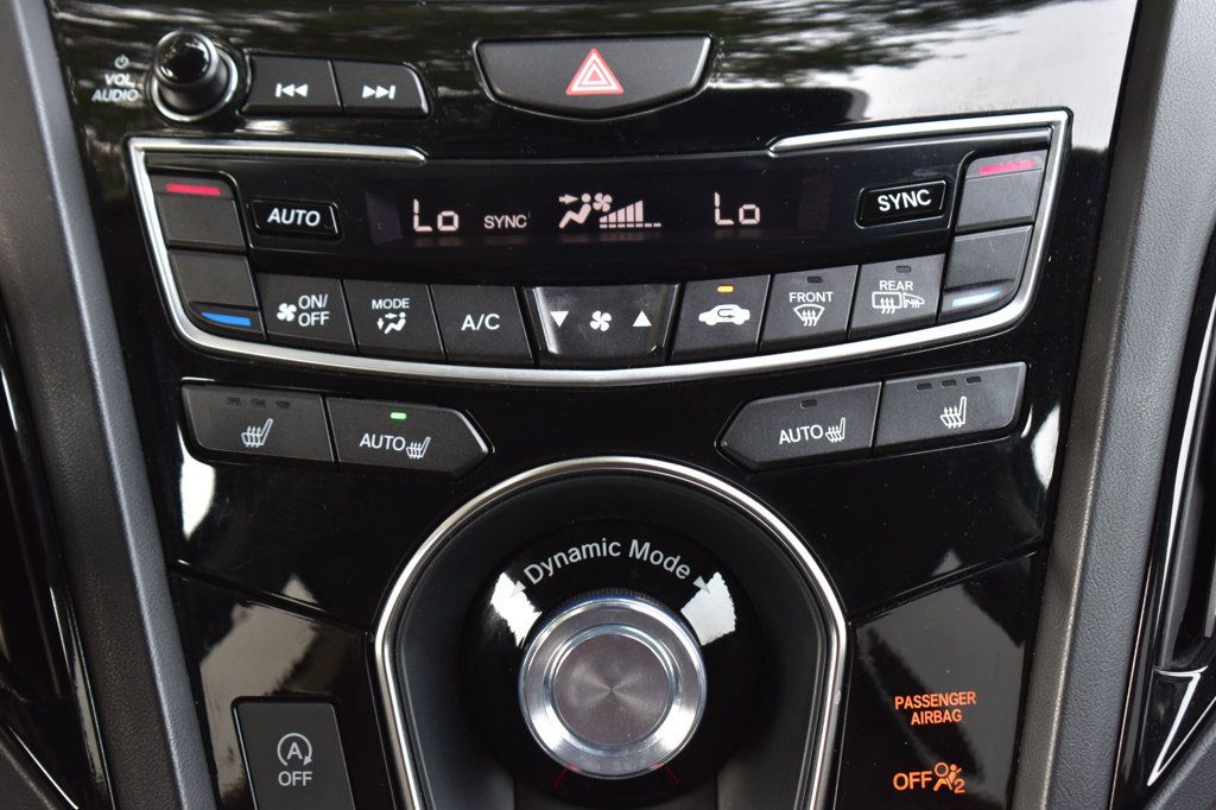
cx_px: 608
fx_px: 2786
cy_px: 405
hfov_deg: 24.6
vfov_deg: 16.5
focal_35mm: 82
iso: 400
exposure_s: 1/40
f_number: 7.1
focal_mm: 55
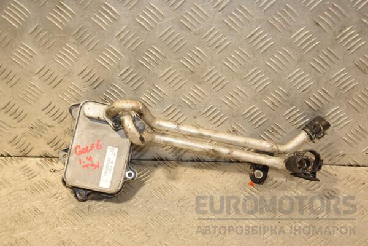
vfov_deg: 21.6
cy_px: 123
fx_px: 644
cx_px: 184
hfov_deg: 31.9
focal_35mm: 63
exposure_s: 1/200
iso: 800
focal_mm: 42
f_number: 5
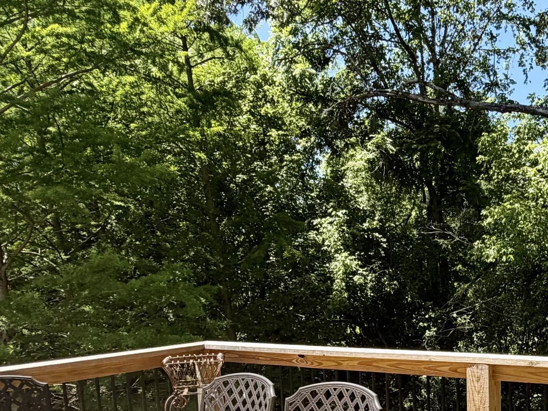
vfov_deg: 34.5
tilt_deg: -6.4
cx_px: 454
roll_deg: +1.6
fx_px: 633
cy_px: 346
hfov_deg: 44.1
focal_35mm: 40
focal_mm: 2.22
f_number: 2.2
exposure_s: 1/709
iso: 40
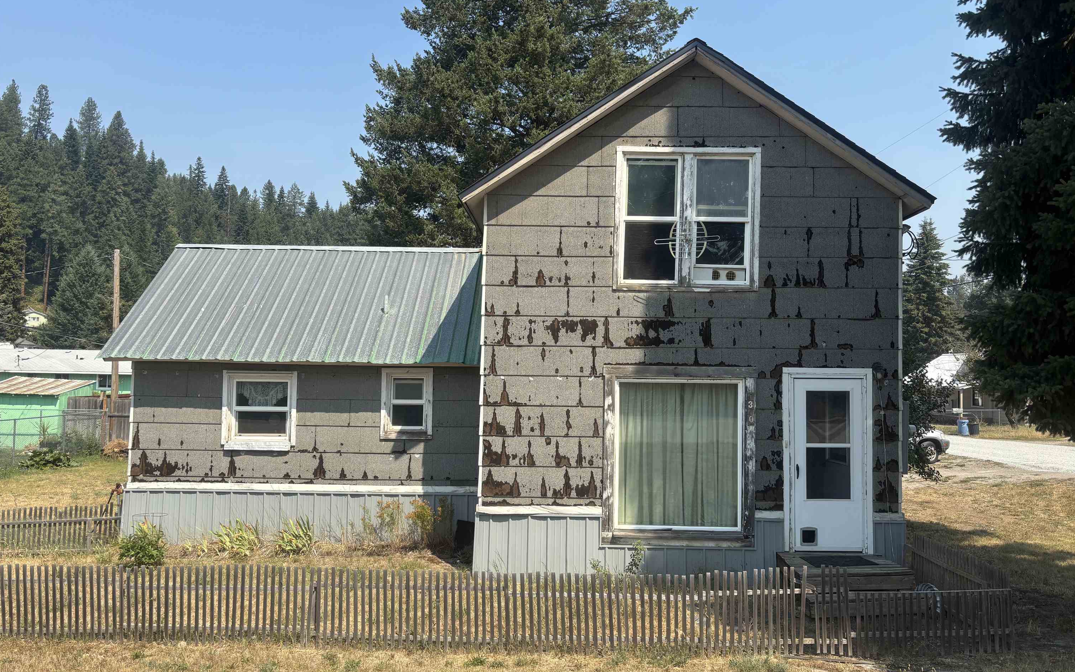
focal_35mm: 28
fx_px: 820
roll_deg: -1.2
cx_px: 544
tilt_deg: +0.8
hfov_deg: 66.5
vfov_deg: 44.5
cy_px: 345
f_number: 1.6
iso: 50
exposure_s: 1/2151
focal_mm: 5.96
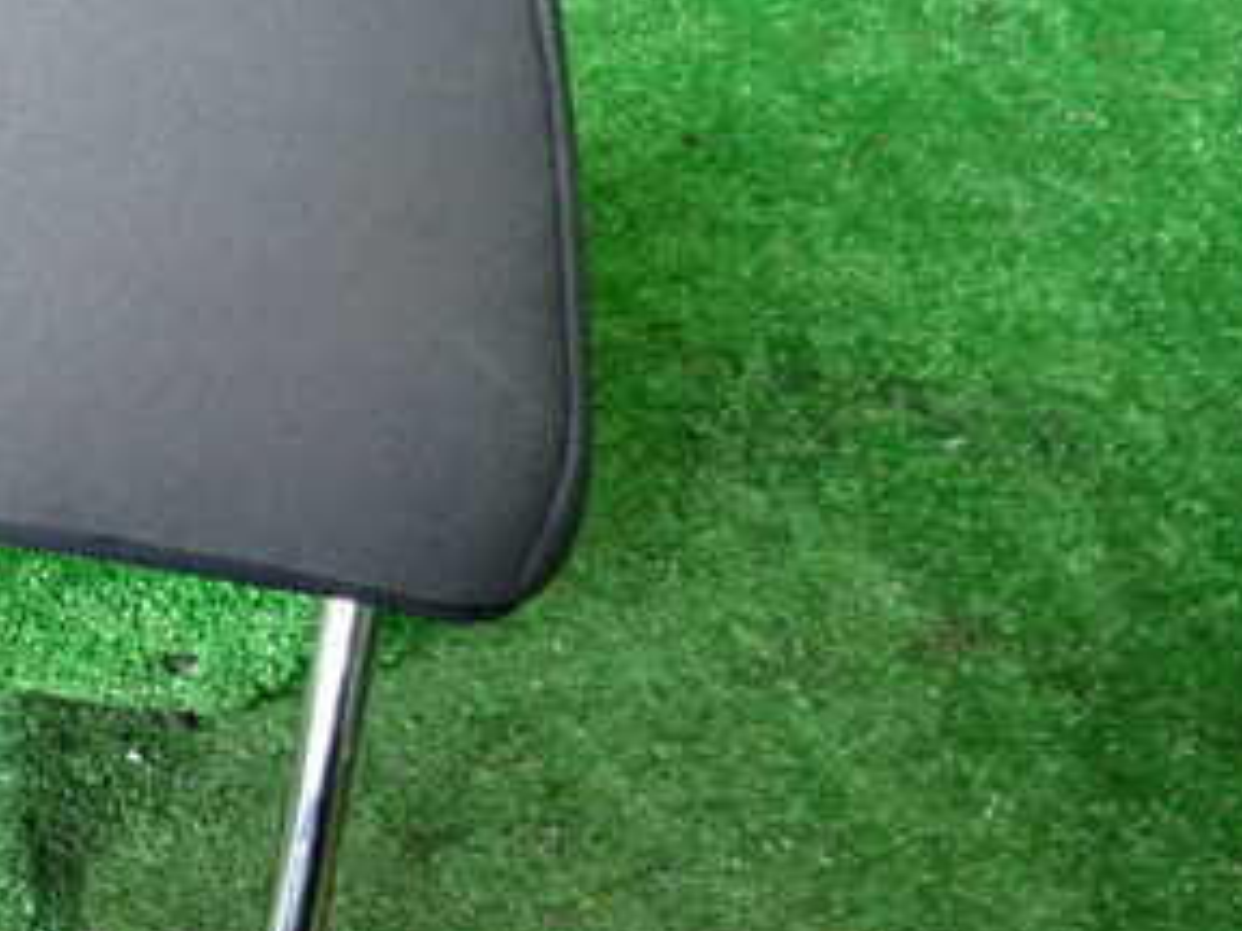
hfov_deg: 34.0
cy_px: 517
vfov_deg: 28.0
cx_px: 43
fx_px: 1866
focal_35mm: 52
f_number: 2
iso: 400
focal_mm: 4.5
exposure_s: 1/30
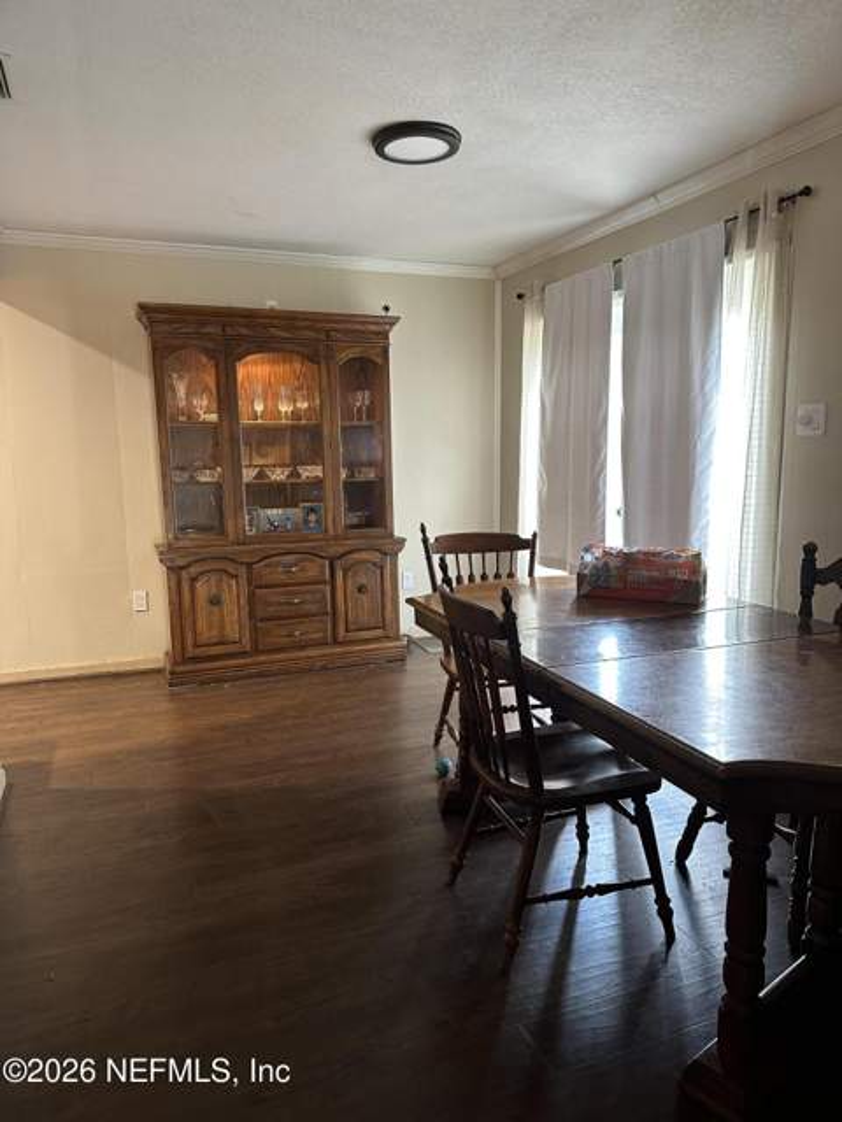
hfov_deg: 56.8
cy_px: 561
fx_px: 778
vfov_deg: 71.6
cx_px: 421
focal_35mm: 24
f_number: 1.78
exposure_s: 1/60
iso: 320
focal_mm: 6.86
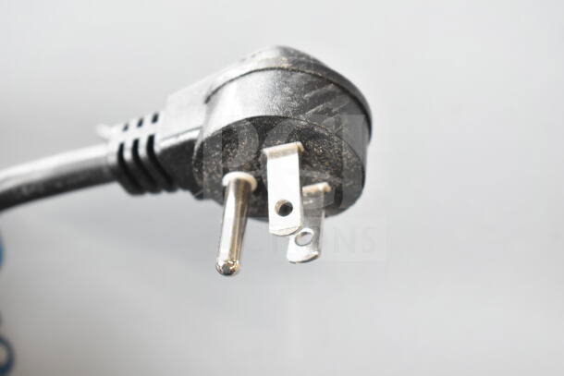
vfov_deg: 16.6
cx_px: 282
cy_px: 188
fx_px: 1293
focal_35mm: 82
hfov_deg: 24.6
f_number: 5.6
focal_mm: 55
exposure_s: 1/100
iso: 2500
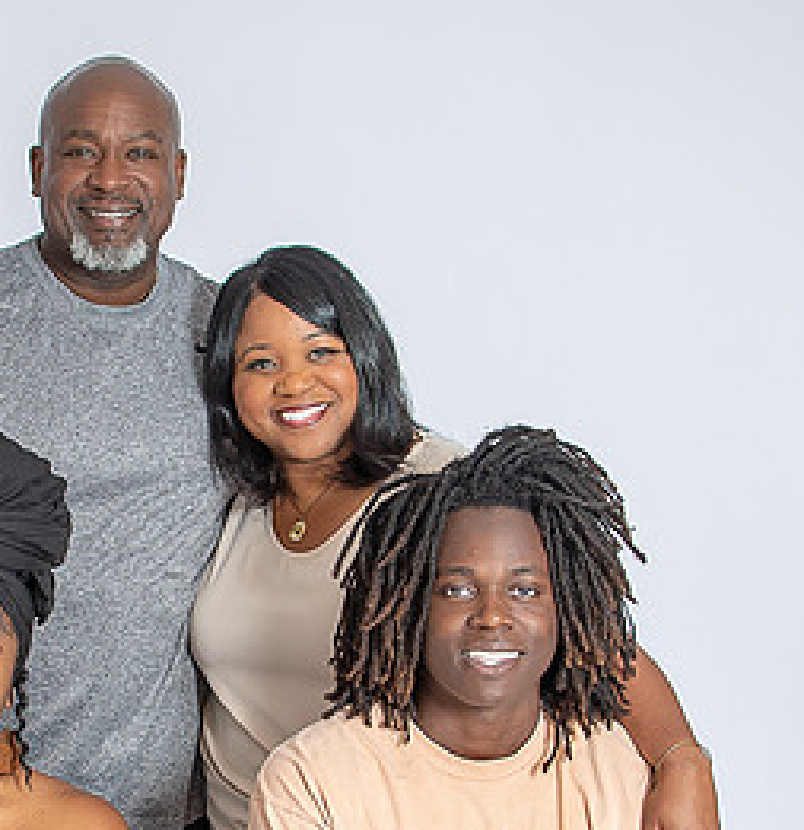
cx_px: 194
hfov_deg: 14.7
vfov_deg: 15.2
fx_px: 3097
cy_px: 601
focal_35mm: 116
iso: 100
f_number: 2.8
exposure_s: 1/250
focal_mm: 35
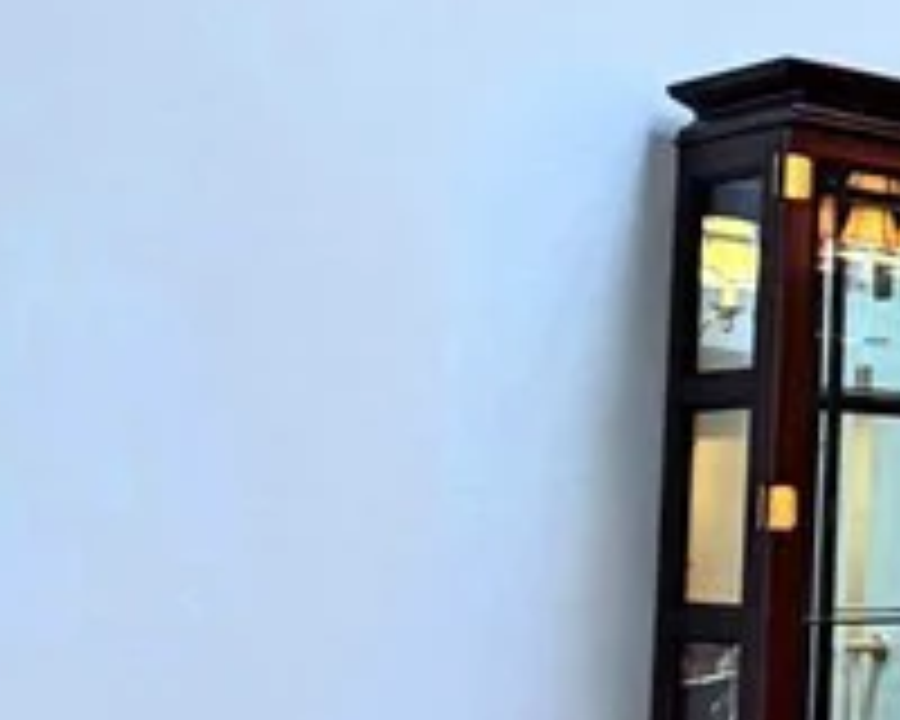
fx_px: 1865
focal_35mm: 70
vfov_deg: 21.8
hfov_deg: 15.4
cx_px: 2124
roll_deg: +0.9
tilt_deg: +2.2
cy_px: 482
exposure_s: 1/60
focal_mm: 2.22
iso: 200
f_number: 2.2
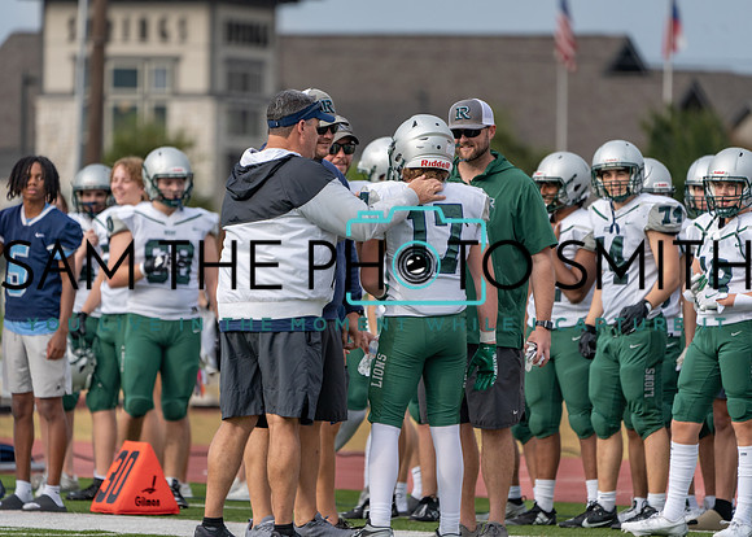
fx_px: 9005
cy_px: 268
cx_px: 376
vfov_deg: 3.4
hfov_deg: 4.8
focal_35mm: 422
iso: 320
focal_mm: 400
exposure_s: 1/1250
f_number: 5.6
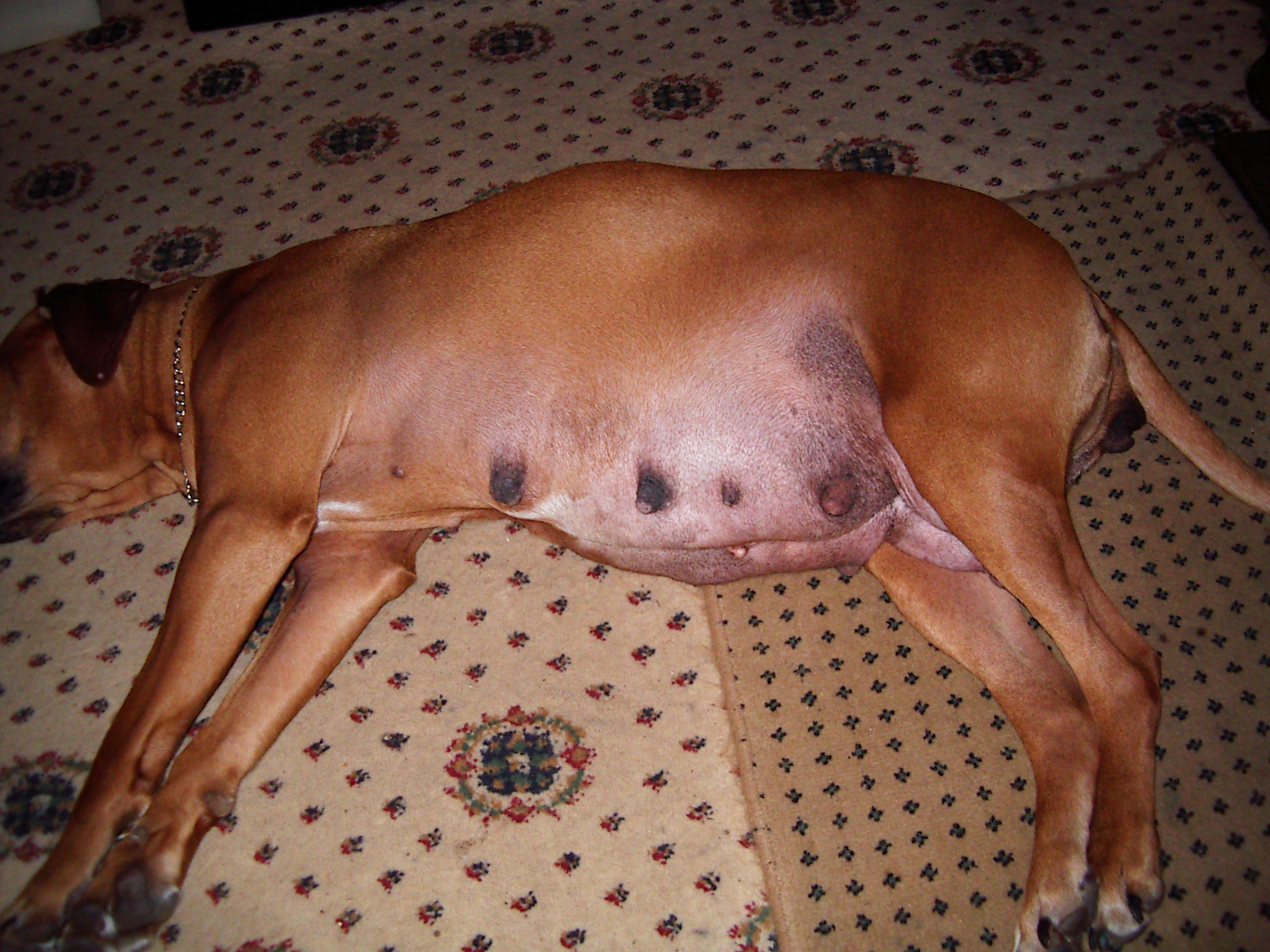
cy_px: 476
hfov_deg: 49.0
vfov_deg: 37.7
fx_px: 1394
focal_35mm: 38
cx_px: 635
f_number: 2.6
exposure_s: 1/60
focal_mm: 5.8
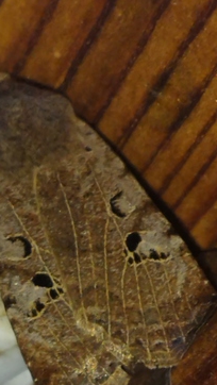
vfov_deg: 39.3
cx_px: 91
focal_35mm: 52
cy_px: 262
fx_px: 531
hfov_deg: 23.1
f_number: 1.79
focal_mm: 4.71
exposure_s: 1/110
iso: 100
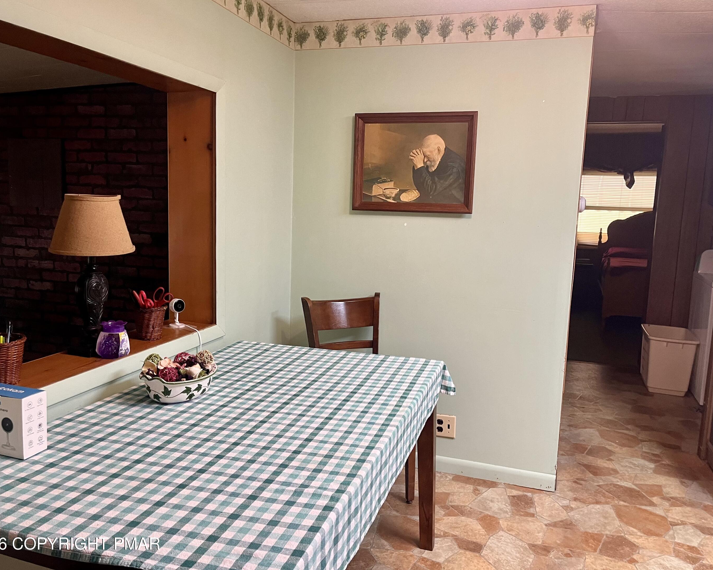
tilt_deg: -6.3
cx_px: 350
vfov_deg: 51.5
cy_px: 276
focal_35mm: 28
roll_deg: -2.3
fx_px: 591
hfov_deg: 62.2
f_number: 1.6
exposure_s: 1/60
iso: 160
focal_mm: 5.1
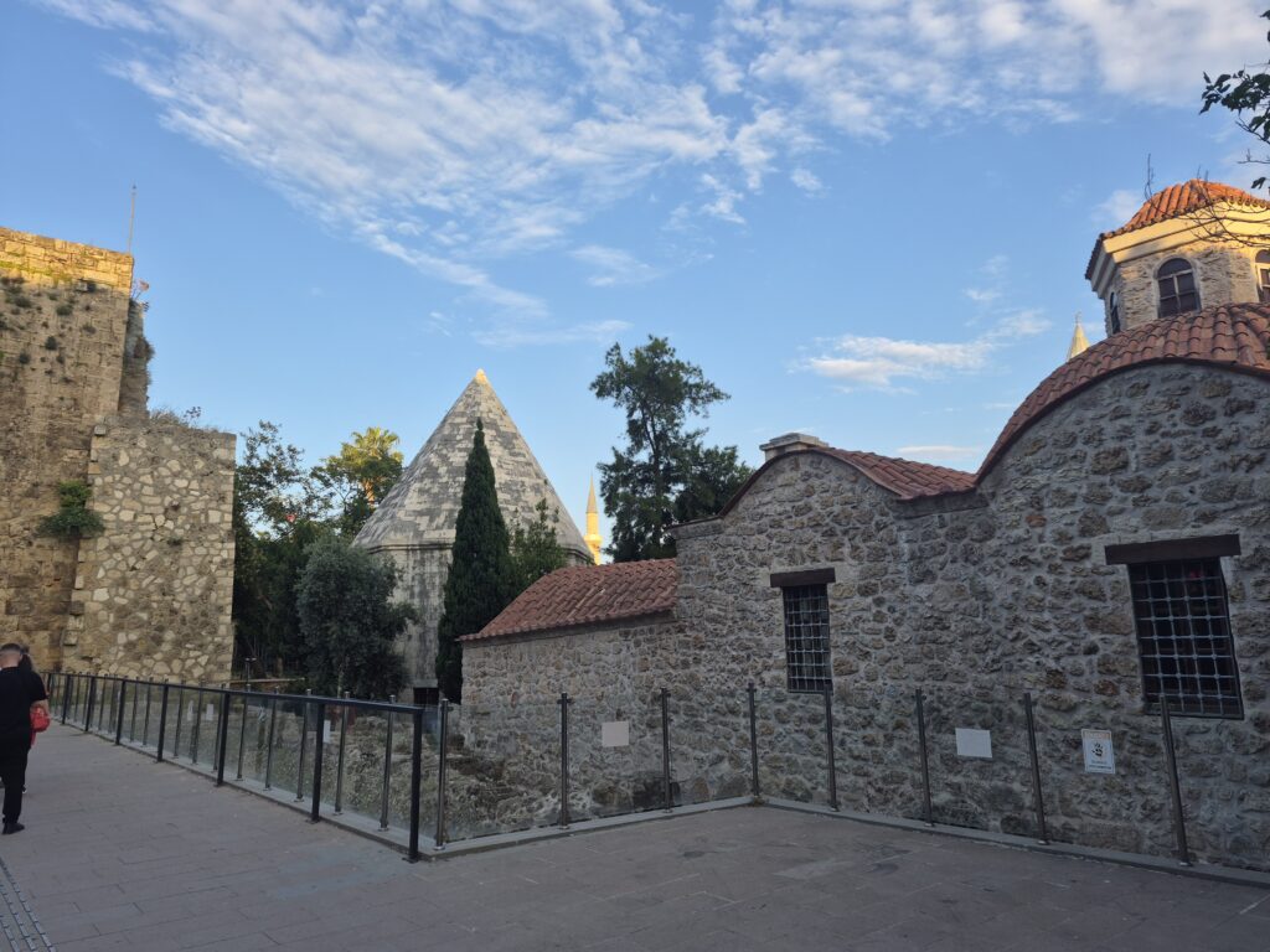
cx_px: 635
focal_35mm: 23
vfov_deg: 58.9
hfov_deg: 73.9
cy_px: 476
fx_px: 844
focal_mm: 5.4
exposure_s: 1/1432
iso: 80
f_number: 1.8
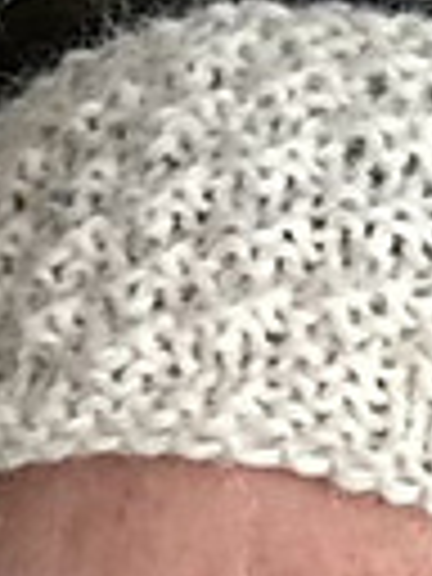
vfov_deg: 15.2
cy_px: 846
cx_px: 637
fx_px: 2013
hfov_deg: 11.7
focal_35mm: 121
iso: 80
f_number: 2.2
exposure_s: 1/30
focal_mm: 2.65
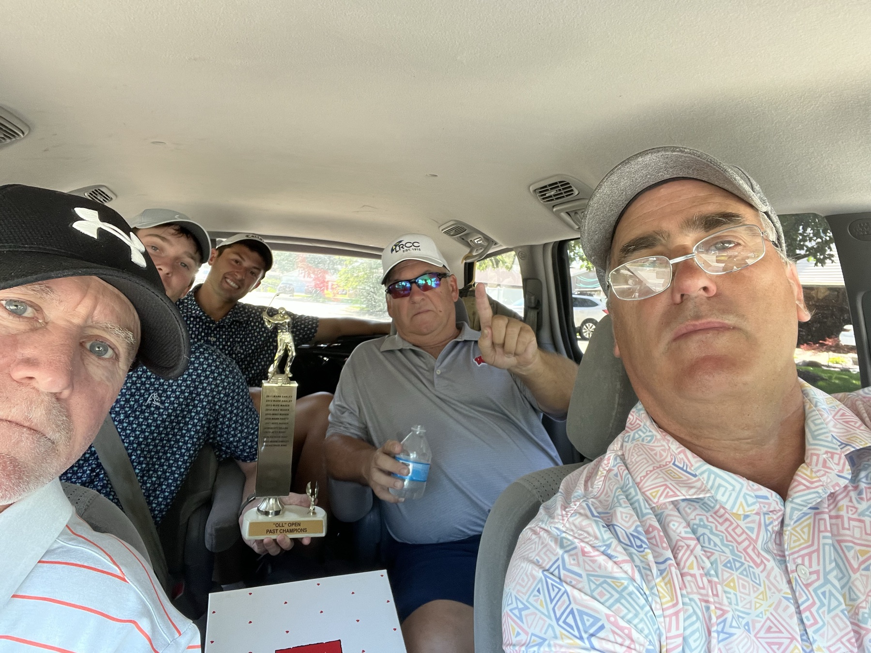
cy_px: 326
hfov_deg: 73.9
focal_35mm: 23
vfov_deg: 58.9
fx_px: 579
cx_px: 436
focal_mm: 2.71
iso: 125
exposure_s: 1/60
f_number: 2.2
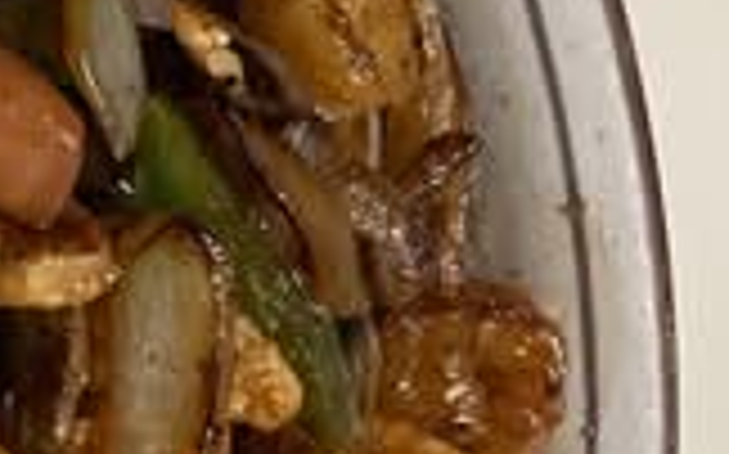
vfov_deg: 10.4
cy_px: 402
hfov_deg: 15.3
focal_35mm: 125
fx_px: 2482
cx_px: -392
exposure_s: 1/60
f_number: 1.8
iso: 500
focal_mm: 4.25
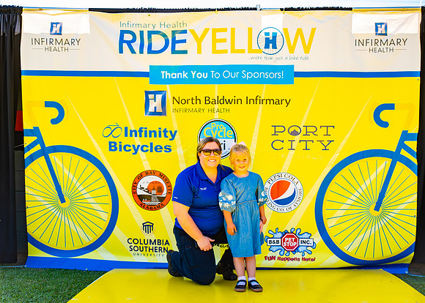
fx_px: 498
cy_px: 160
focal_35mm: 41
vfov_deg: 33.8
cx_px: 228
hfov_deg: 46.2
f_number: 2.8
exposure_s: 1/200
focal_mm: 35
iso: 100
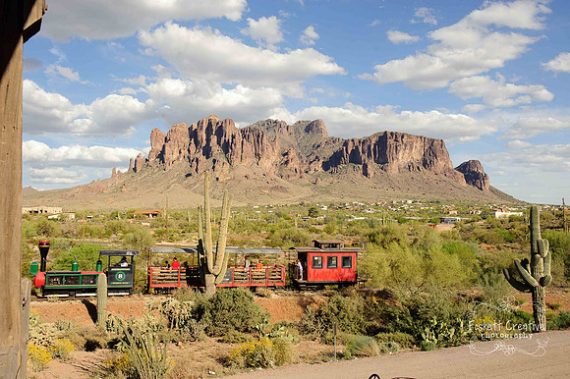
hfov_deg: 58.7
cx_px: 285
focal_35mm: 32
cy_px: 190
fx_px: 506
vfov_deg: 41.1
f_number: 10
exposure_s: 1/400
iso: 200
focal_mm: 32
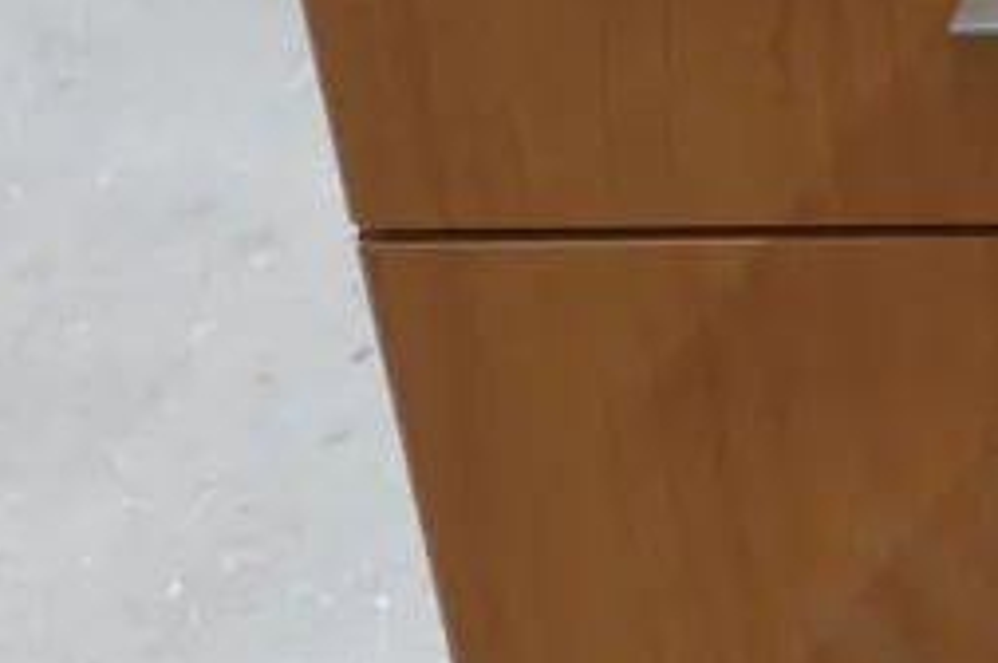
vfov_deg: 10.1
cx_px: 1323
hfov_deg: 14.5
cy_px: 178
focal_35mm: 135
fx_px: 3738
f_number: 3.6
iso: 400
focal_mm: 16
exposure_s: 1/60
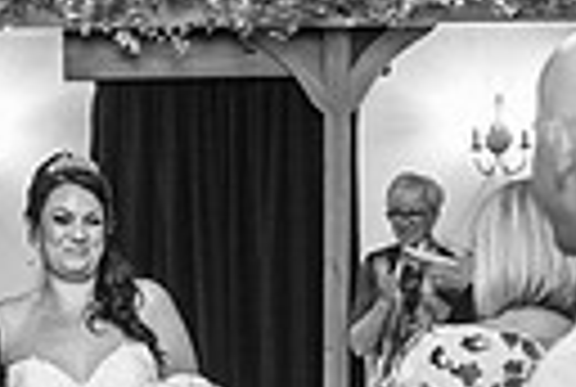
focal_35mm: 158
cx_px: 32
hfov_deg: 12.8
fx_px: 2534
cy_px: 585
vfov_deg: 8.5
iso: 500
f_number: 2.8
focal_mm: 35
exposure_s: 1/100
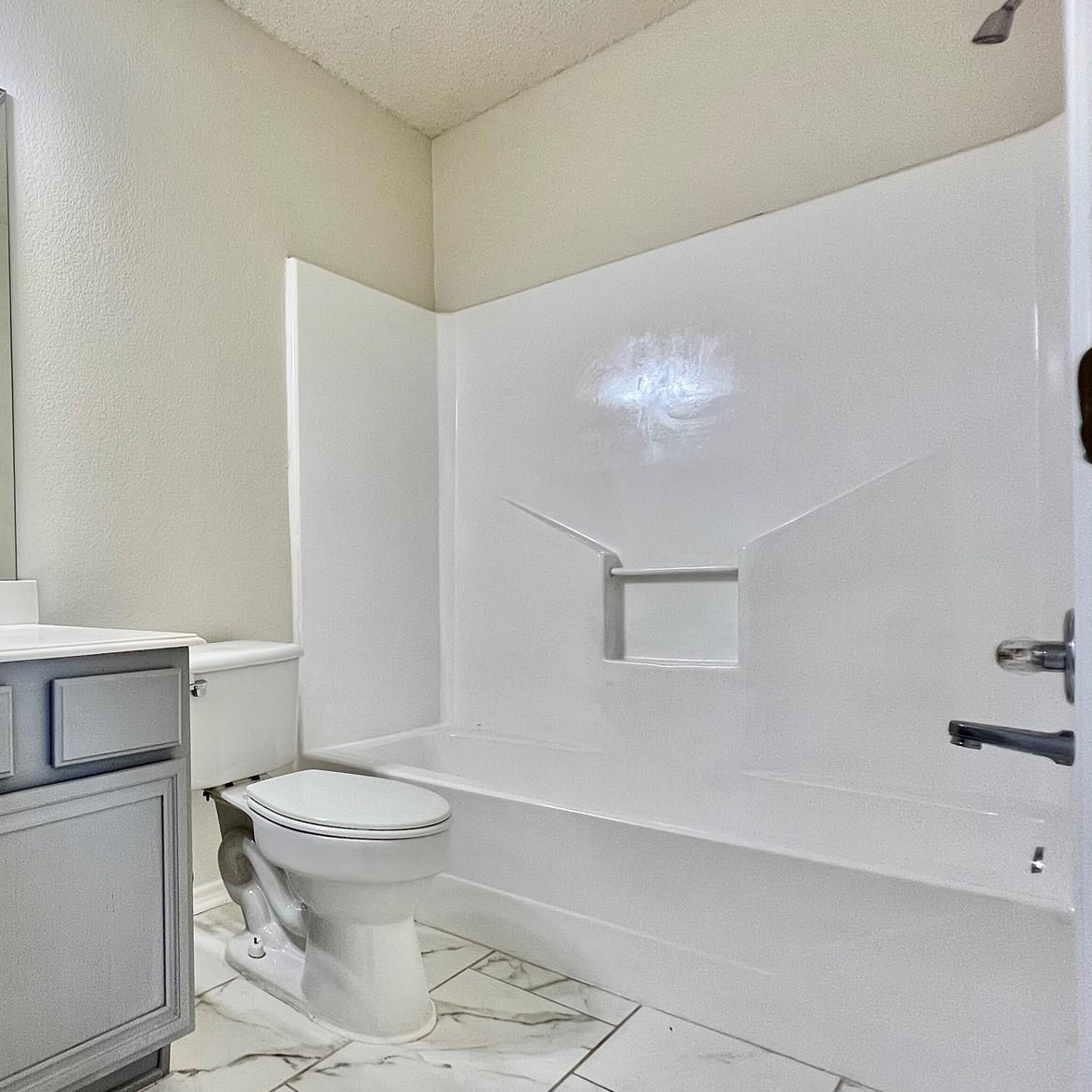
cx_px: 151
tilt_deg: +0.0
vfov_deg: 74.7
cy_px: 592
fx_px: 714
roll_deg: +1.7
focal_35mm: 20
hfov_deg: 64.8
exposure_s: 1/60
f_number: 1.8
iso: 160
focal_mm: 1.57
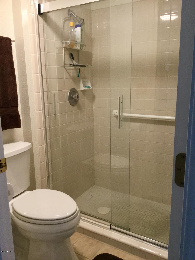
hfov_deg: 45.4
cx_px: 98
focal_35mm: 31
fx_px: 233
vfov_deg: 58.4
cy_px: 130
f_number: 2.4
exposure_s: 1/30
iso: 80
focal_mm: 3.3
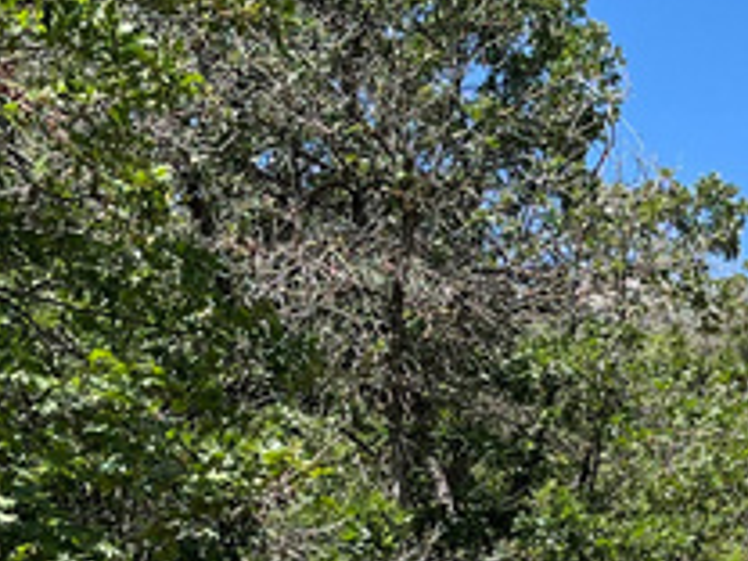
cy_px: 622
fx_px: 2766
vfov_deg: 11.4
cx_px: 791
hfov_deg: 15.1
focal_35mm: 128
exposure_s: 1/1992
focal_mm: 5.1
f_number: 1.6
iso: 50
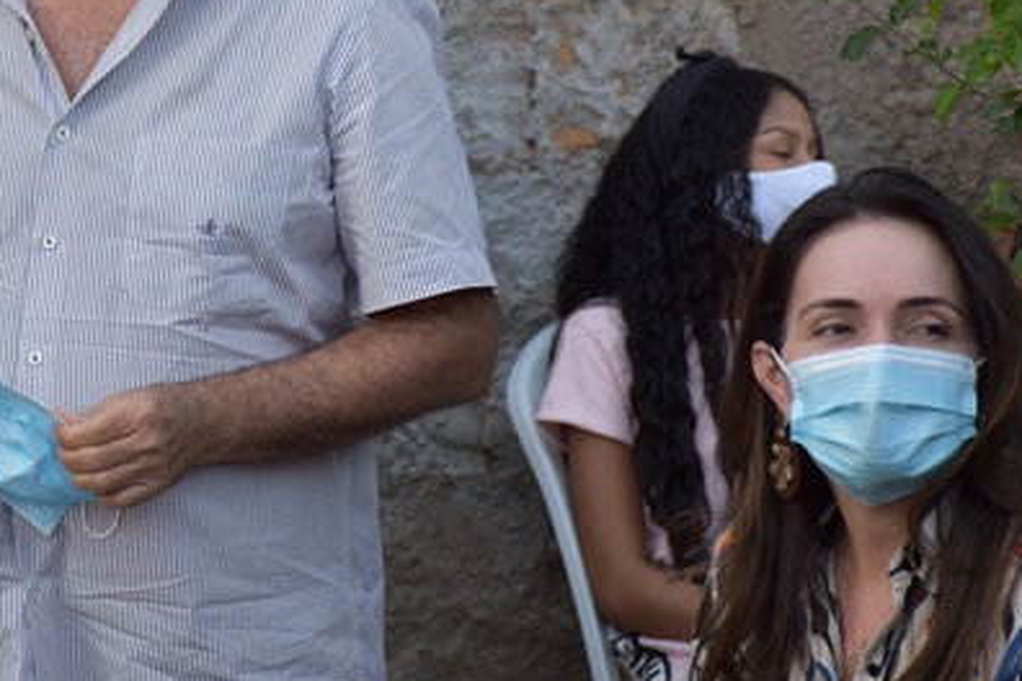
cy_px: 120
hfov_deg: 7.1
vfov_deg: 4.8
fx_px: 8176
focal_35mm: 288
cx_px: 147
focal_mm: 95
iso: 400
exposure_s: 1/160
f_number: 6.3
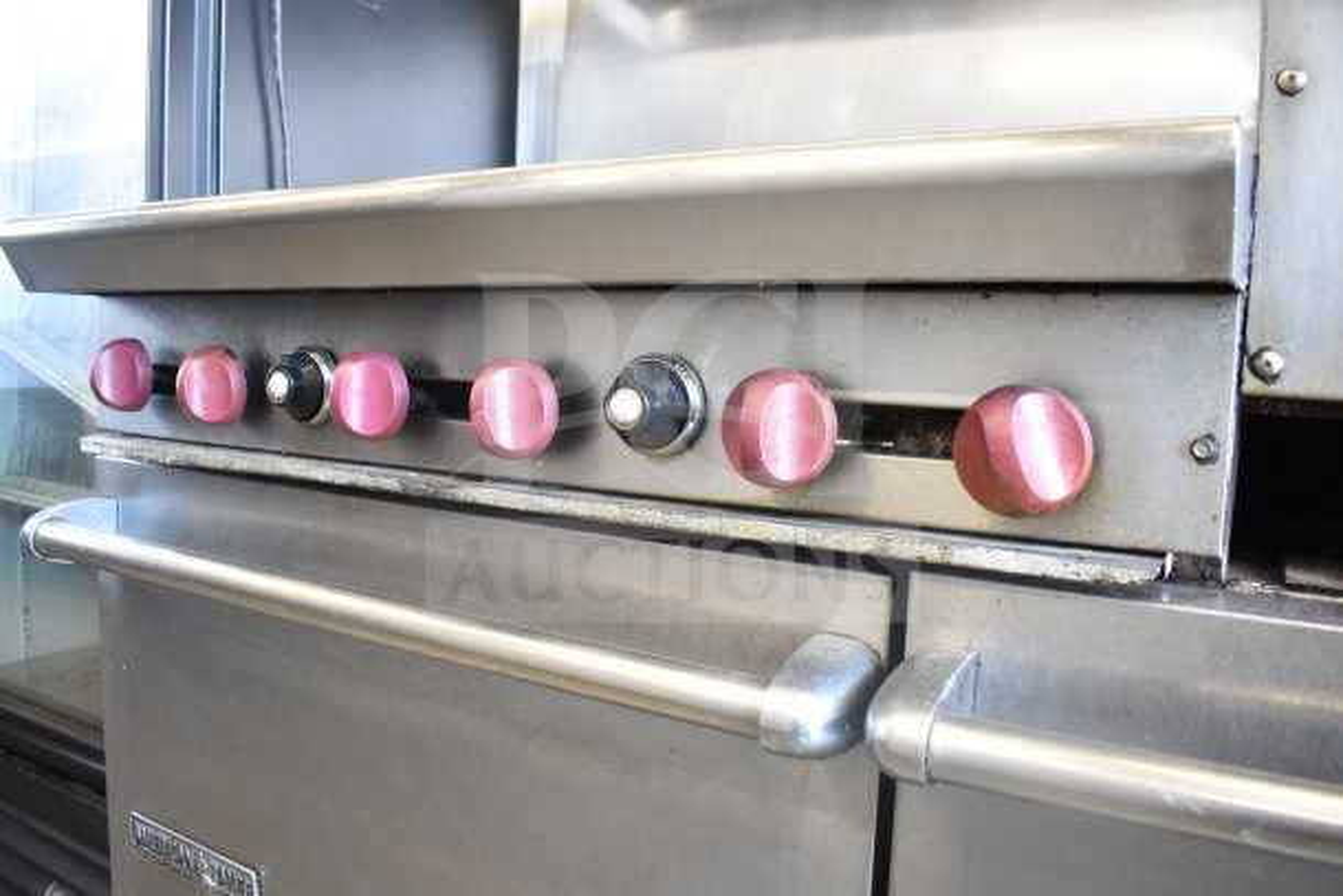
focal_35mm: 27
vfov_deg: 48.0
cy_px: 448
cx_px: 672
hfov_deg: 67.4
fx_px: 1007
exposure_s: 1/30
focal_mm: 18
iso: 800
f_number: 3.5
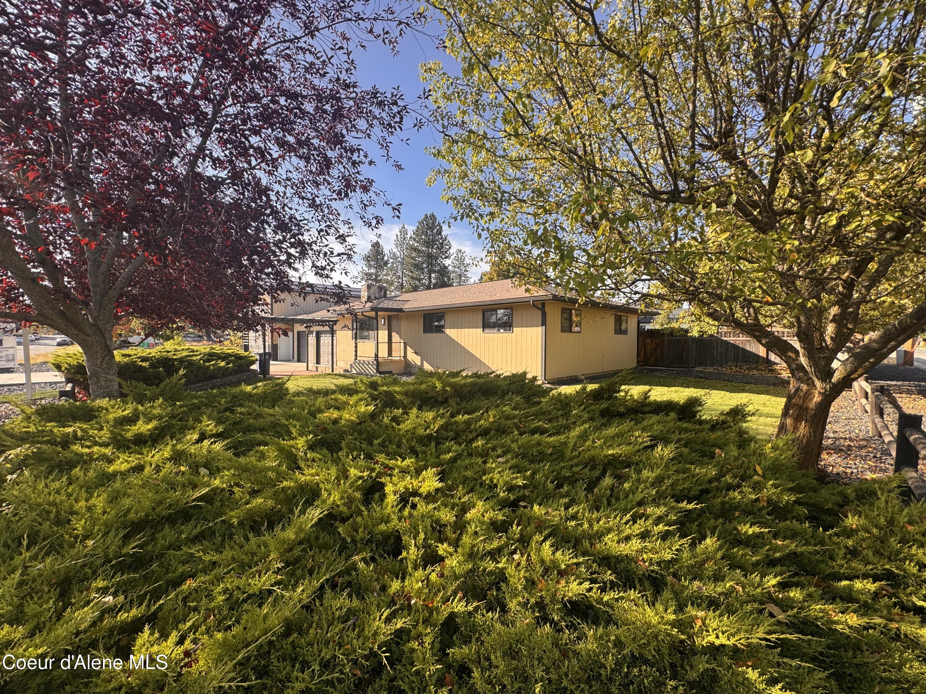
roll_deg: -0.9
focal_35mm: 14
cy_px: 347
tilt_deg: -1.9
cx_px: 463
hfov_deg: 102.1
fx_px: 375
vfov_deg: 85.7
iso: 40
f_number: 2.2
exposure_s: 1/620
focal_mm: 2.22
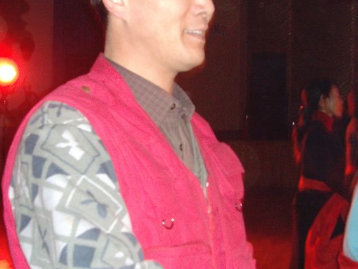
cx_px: 175
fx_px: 735
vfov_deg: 20.7
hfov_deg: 27.4
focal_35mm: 71
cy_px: 141
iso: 200
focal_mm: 6.6
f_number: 3.5
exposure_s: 1/45
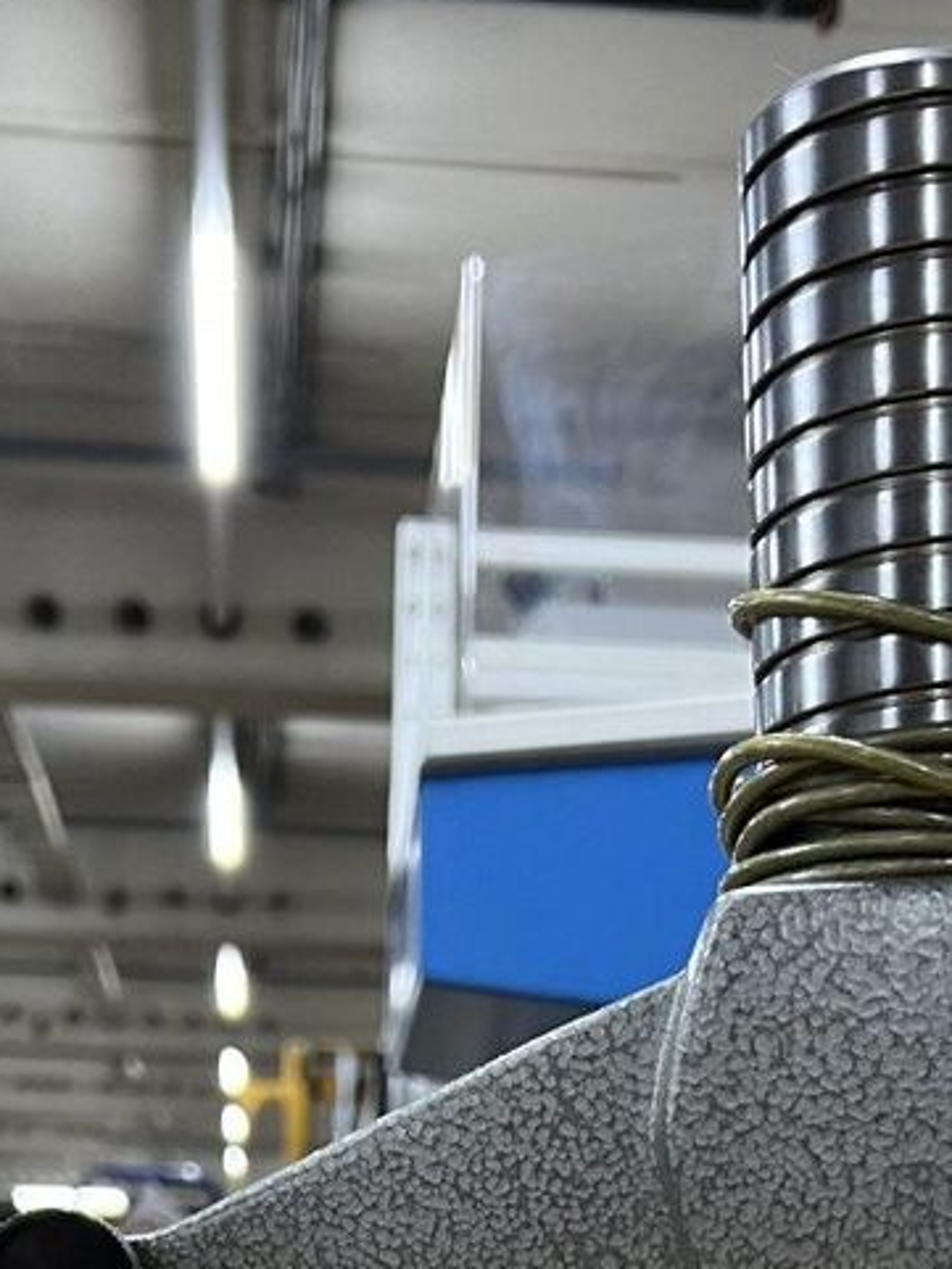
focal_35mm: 73
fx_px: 2676
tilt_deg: -7.0
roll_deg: -1.4
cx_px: 523
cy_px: 1678
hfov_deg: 20.2
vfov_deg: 23.4
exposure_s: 1/50
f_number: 1.5
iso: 125
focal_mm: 5.7
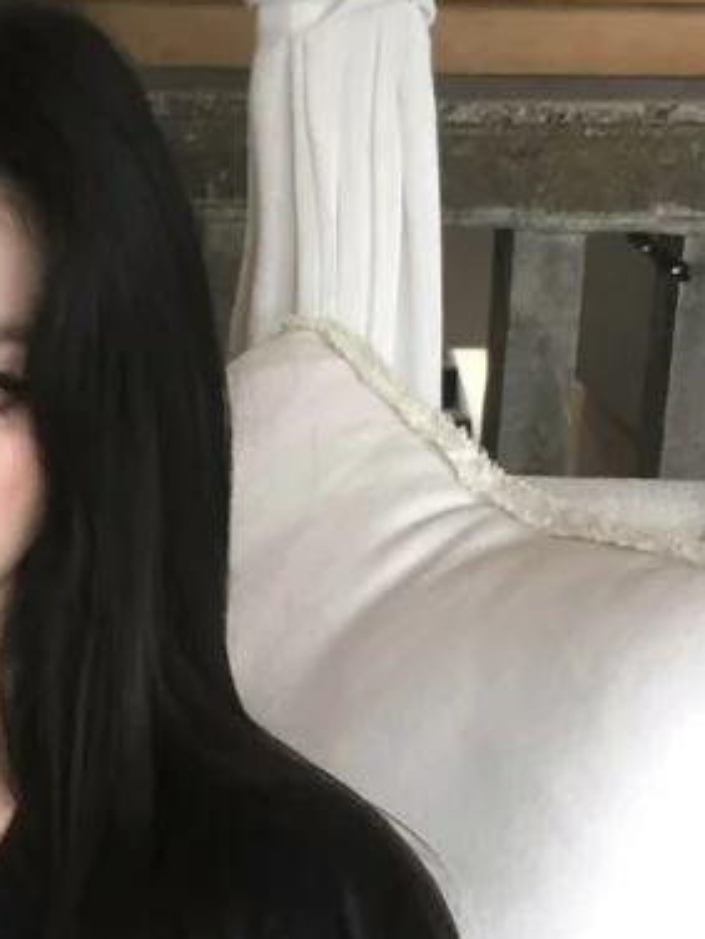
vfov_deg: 18.2
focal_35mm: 107
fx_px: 2904
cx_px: -159
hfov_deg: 13.4
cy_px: 729
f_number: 1.8
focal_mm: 3.99
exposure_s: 1/20
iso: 40
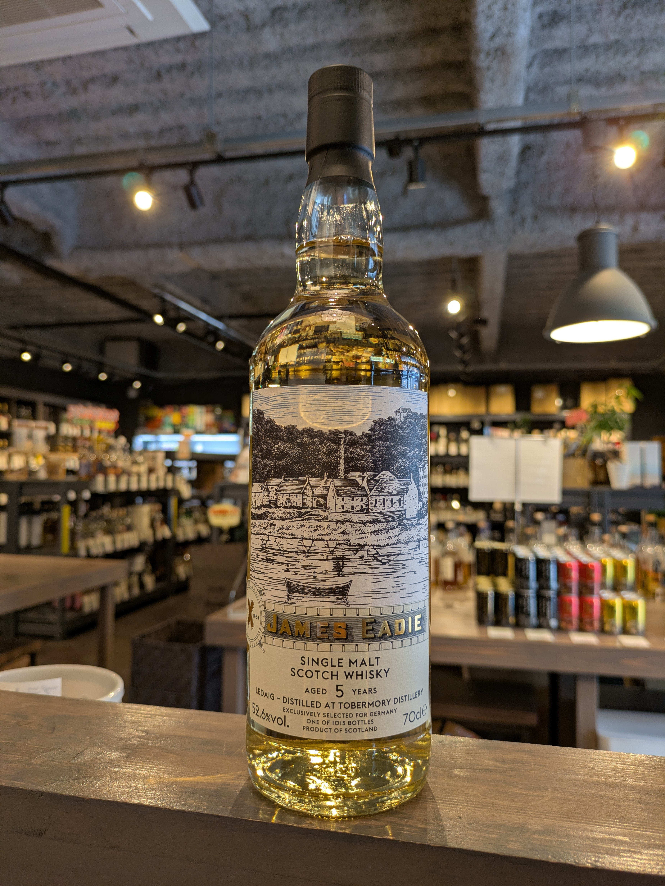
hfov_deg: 54.9
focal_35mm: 25
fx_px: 640
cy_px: 443
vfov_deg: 69.4
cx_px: 332
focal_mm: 5.43
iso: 49
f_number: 1.89
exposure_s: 1/33.3
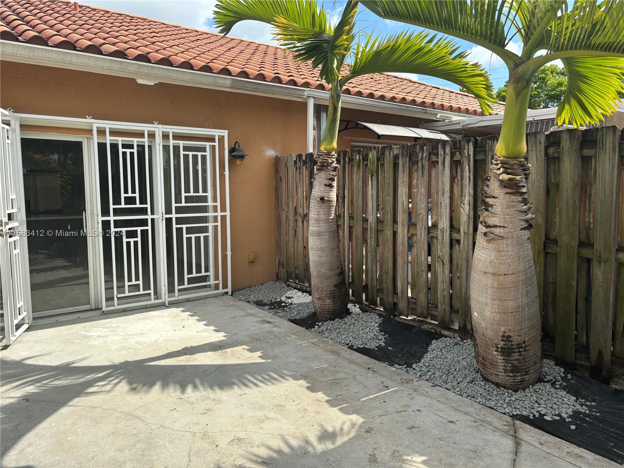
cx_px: 312
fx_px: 469
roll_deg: +0.0
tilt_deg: -4.8
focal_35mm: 26
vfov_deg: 53.1
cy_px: 234
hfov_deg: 67.3
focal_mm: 5.96
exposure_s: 1/2398
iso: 50
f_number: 1.6
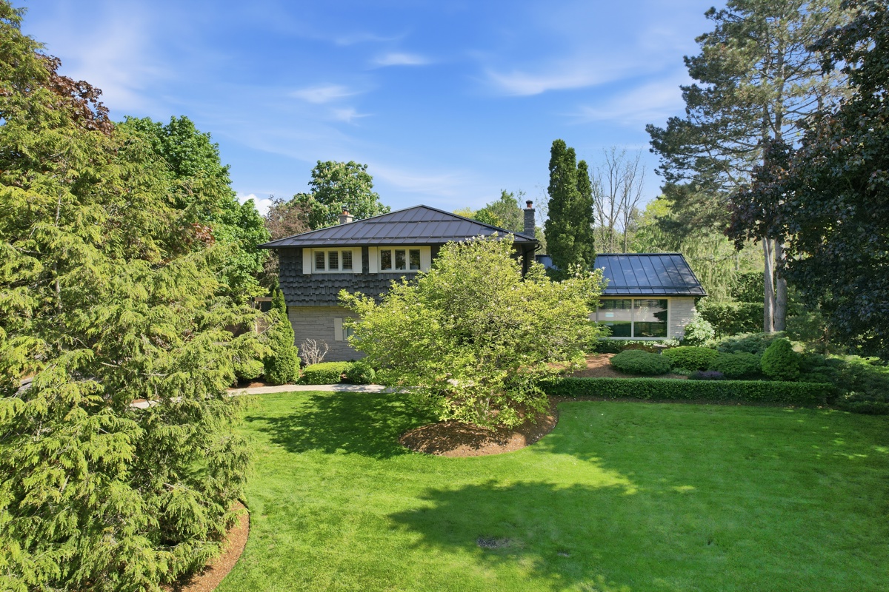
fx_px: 543
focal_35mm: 22
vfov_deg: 57.2
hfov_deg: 78.6
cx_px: 444
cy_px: 296
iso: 100
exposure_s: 1/1000
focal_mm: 8.4
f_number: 2.8
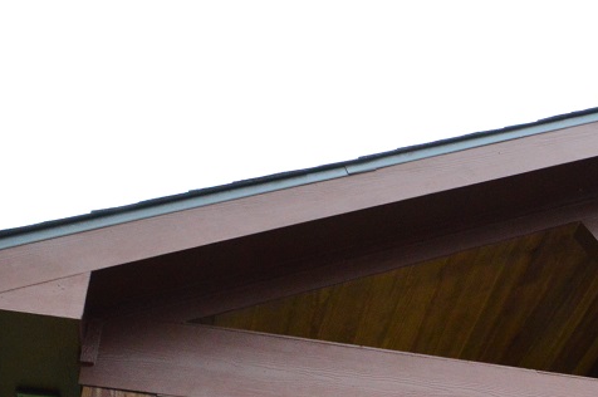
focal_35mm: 68
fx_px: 1128
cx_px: 616
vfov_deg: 19.6
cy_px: 345
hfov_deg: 27.7
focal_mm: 18
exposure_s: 1/30
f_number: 14
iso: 1600
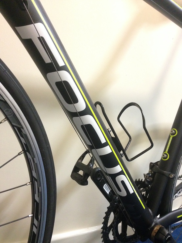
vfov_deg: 55.4
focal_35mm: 33
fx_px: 231
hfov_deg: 42.9
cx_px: 91
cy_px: 122
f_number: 2.4
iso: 500
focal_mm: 4.12
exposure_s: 1/15
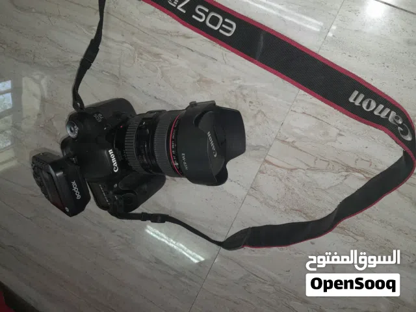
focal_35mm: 27
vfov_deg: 51.4
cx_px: 208
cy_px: 156
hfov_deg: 65.3
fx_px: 324
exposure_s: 1/50
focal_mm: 4
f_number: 1.8
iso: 100
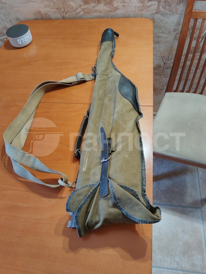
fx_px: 206
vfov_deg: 67.3
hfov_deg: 53.1
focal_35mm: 26
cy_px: 137
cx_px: 103
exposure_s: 1/100
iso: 4005
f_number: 1.9
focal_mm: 4.95
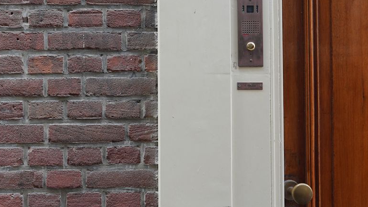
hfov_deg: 31.6
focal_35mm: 65
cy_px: 39
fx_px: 634
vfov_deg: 18.3
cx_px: 81
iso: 100
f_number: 3.2
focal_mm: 24
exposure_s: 1/100
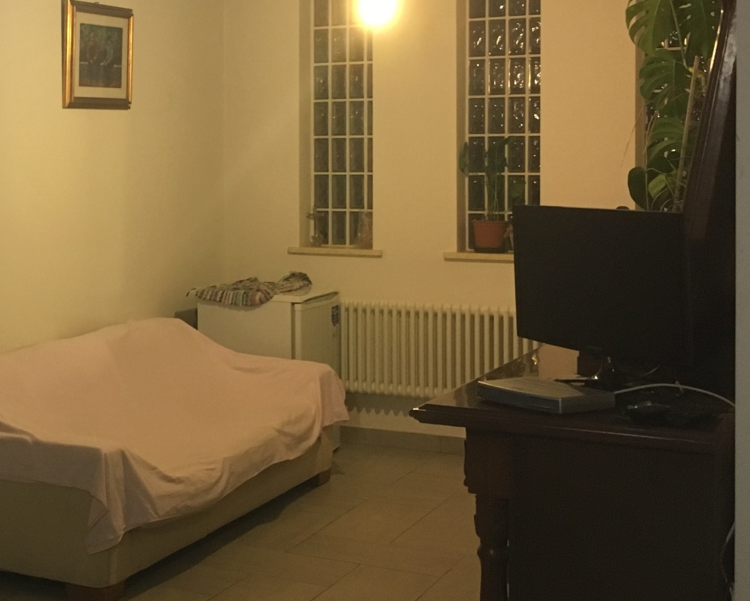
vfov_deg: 25.6
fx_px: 1310
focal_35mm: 59
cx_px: 96
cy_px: 185
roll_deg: +1.2
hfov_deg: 30.7
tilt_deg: -2.1
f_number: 2.2
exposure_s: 1/33
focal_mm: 4.15
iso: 200
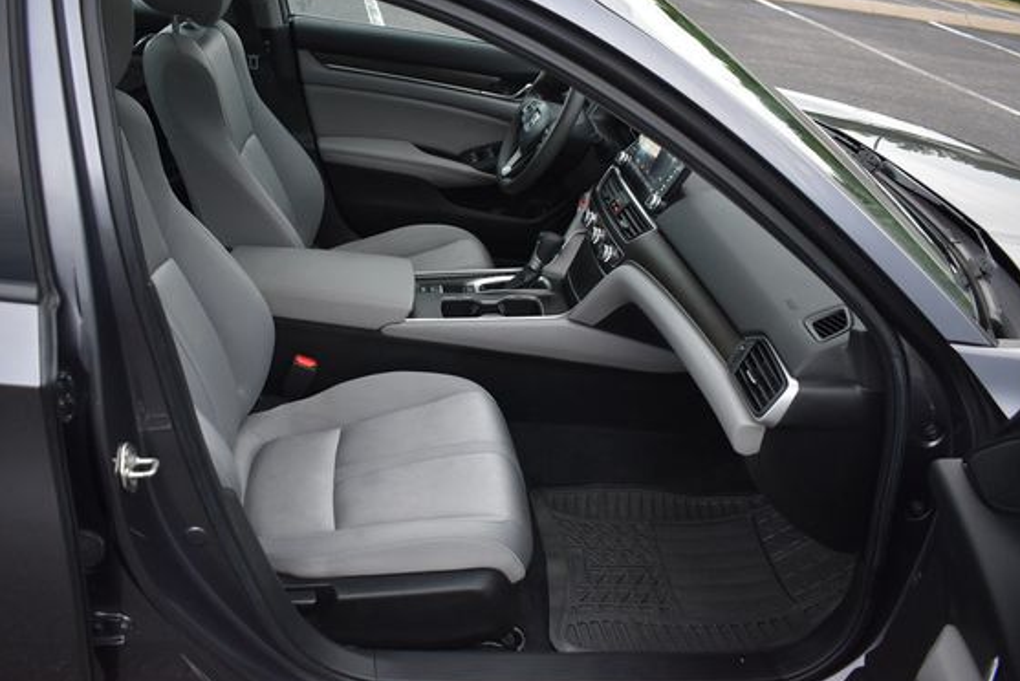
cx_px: 482
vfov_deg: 42.3
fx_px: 879
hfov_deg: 60.2
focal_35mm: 31
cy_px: 297
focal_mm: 18
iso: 800
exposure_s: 1/125
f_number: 3.5
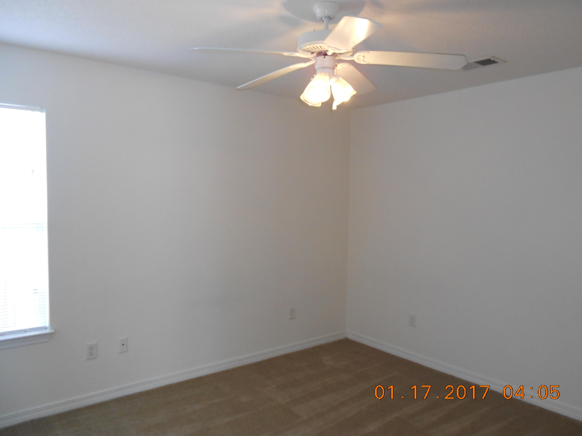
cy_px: 218
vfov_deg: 53.1
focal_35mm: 26
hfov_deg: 67.3
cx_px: 291
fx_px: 437
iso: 160
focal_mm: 4.6
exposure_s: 1/30
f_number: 3.2
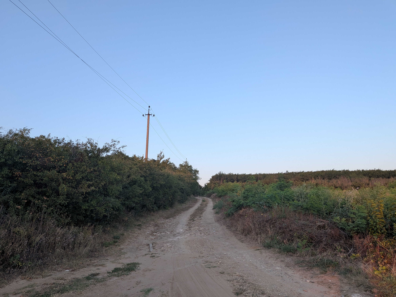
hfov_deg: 71.6
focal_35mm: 24
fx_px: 275
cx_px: 198
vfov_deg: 56.8
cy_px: 148
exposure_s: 1/250
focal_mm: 4.53
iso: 37
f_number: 1.7
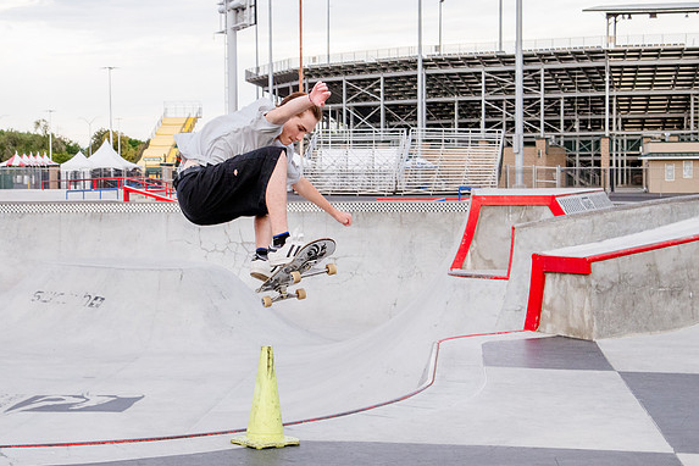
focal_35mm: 81
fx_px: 1573
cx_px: 269
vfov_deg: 16.9
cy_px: 214
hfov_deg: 25.0
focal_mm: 52
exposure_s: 1/400
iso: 2500
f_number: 9
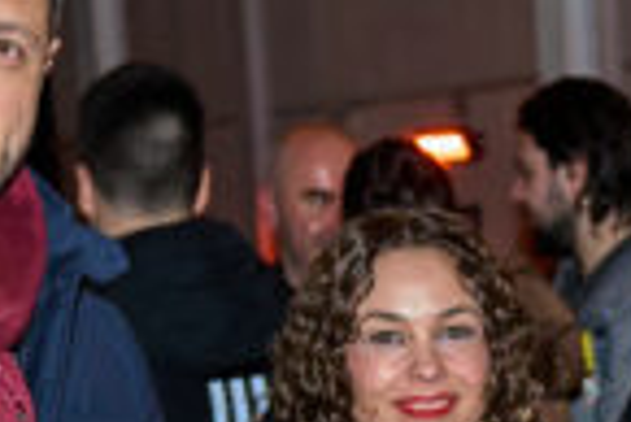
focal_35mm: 148
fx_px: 2597
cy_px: 761
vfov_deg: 8.9
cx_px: 692
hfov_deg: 13.6
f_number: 3.2
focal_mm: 28
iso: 5000
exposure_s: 1/100
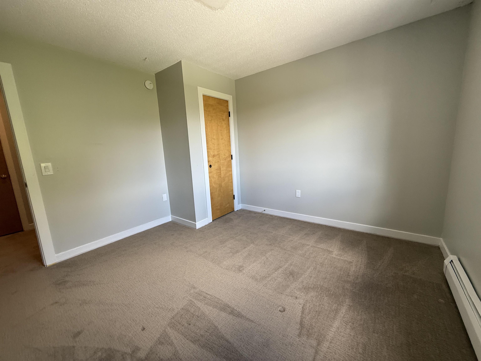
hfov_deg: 102.1
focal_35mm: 14
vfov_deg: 85.7
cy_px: 180
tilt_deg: -8.0
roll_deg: +3.6
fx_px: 195
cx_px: 240
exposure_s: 1/99
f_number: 2.2
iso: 100
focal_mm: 2.22
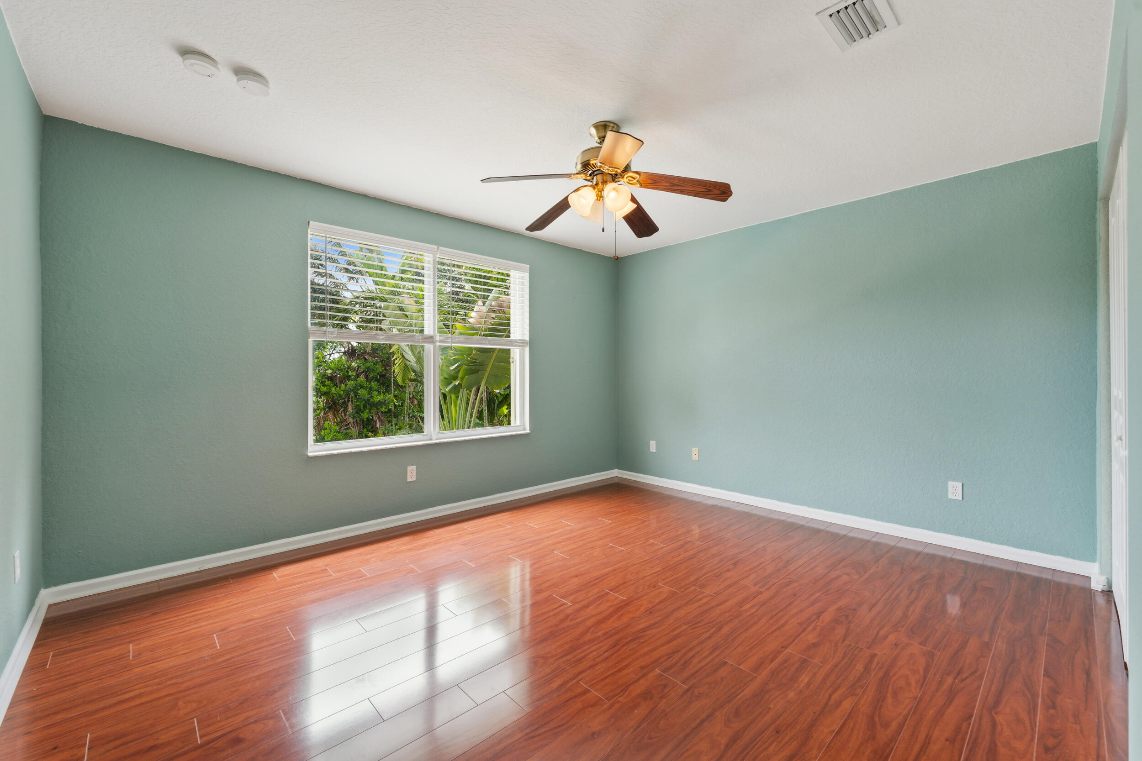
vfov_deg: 81.2
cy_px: 380
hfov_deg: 104.3
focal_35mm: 14
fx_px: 444
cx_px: 571
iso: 250
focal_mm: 14
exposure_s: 1/25
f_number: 7.1
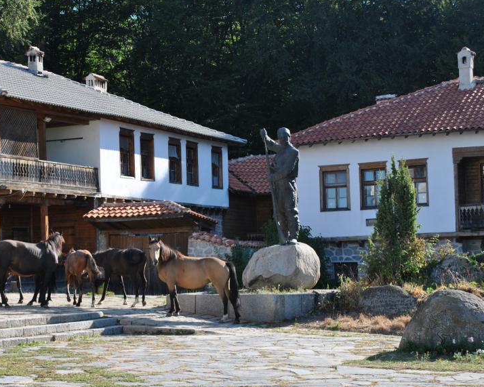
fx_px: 1131
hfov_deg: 24.0
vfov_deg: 19.4
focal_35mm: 79
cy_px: 221
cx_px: 167
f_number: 6.3
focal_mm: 40
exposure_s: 1/160
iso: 100
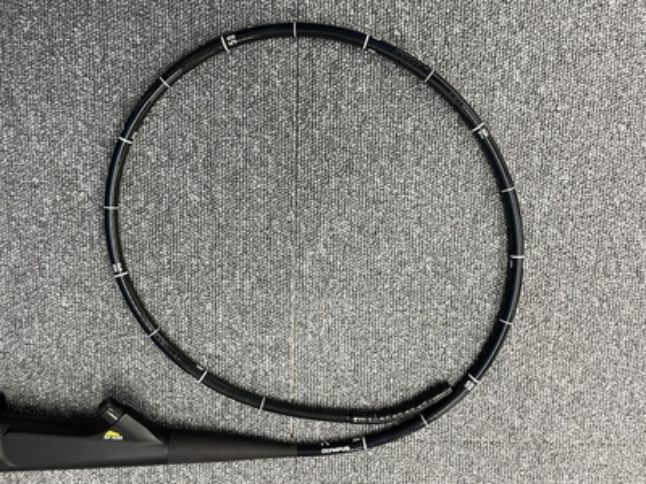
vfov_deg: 53.1
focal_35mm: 26
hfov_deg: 67.3
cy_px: 242
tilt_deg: -82.7
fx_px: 485
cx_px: 323
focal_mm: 4.2
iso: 80
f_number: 1.6
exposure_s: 1/50
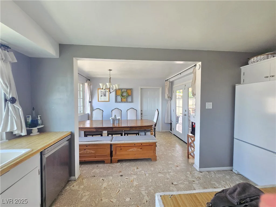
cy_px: 104
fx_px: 104
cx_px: 138
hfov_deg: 106.2
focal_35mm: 13
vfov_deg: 89.9
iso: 125
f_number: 2.2
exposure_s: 1/60
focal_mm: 1.7
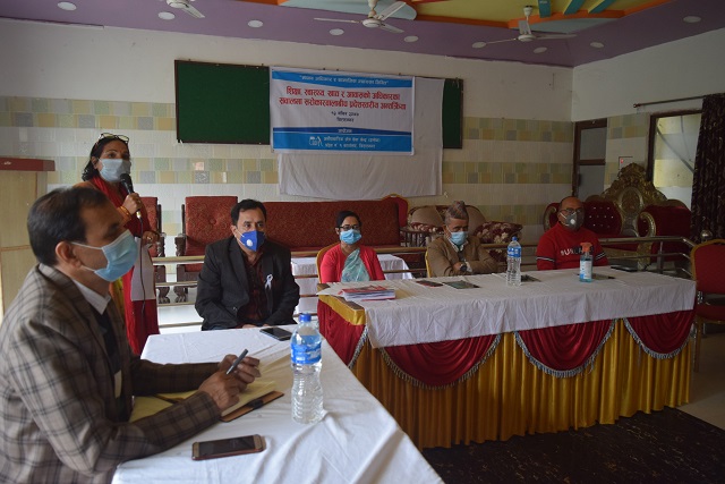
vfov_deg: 48.0
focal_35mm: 27
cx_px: 362
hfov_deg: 67.4
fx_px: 544
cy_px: 242
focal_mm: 18
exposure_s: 1/60
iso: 900
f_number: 3.5
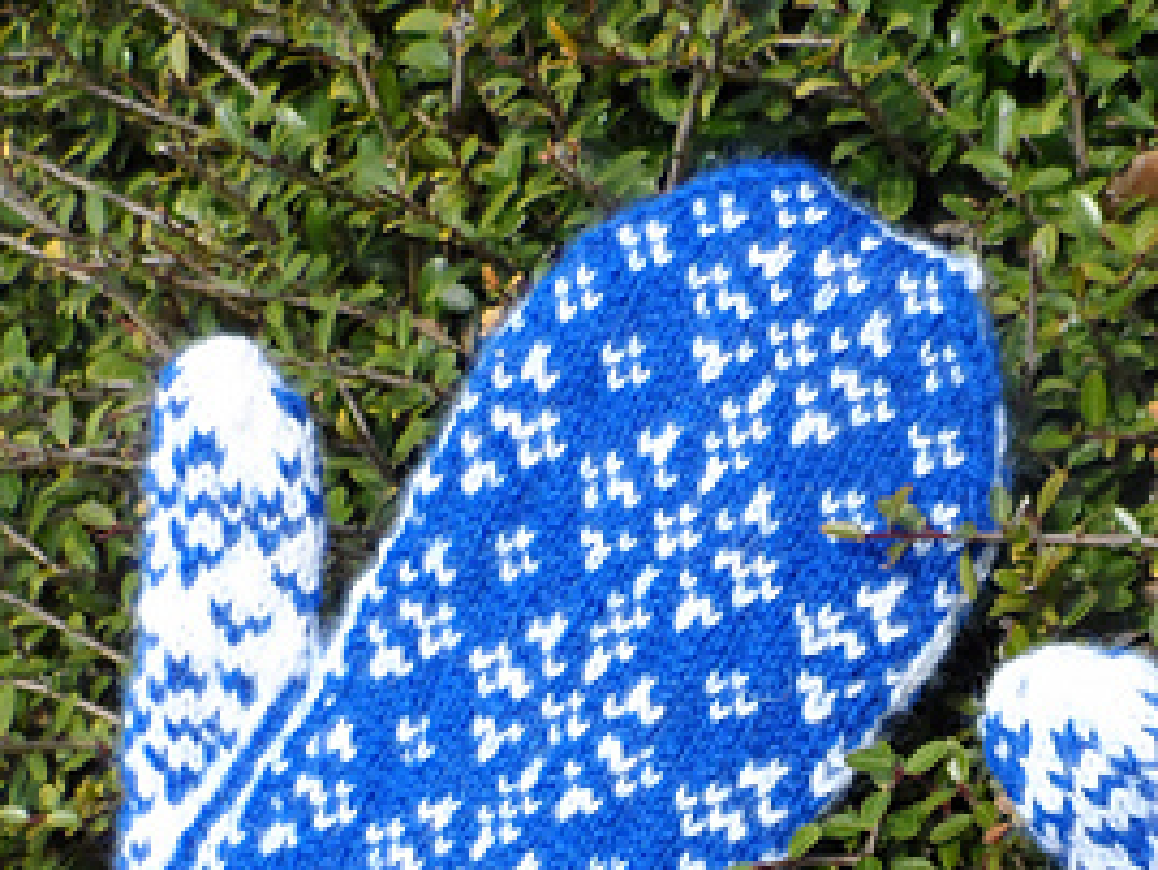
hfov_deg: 32.6
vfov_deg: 23.9
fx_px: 1908
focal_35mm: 57
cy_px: 978
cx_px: 973
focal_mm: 4
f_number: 3.2
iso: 80
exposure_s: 1/500
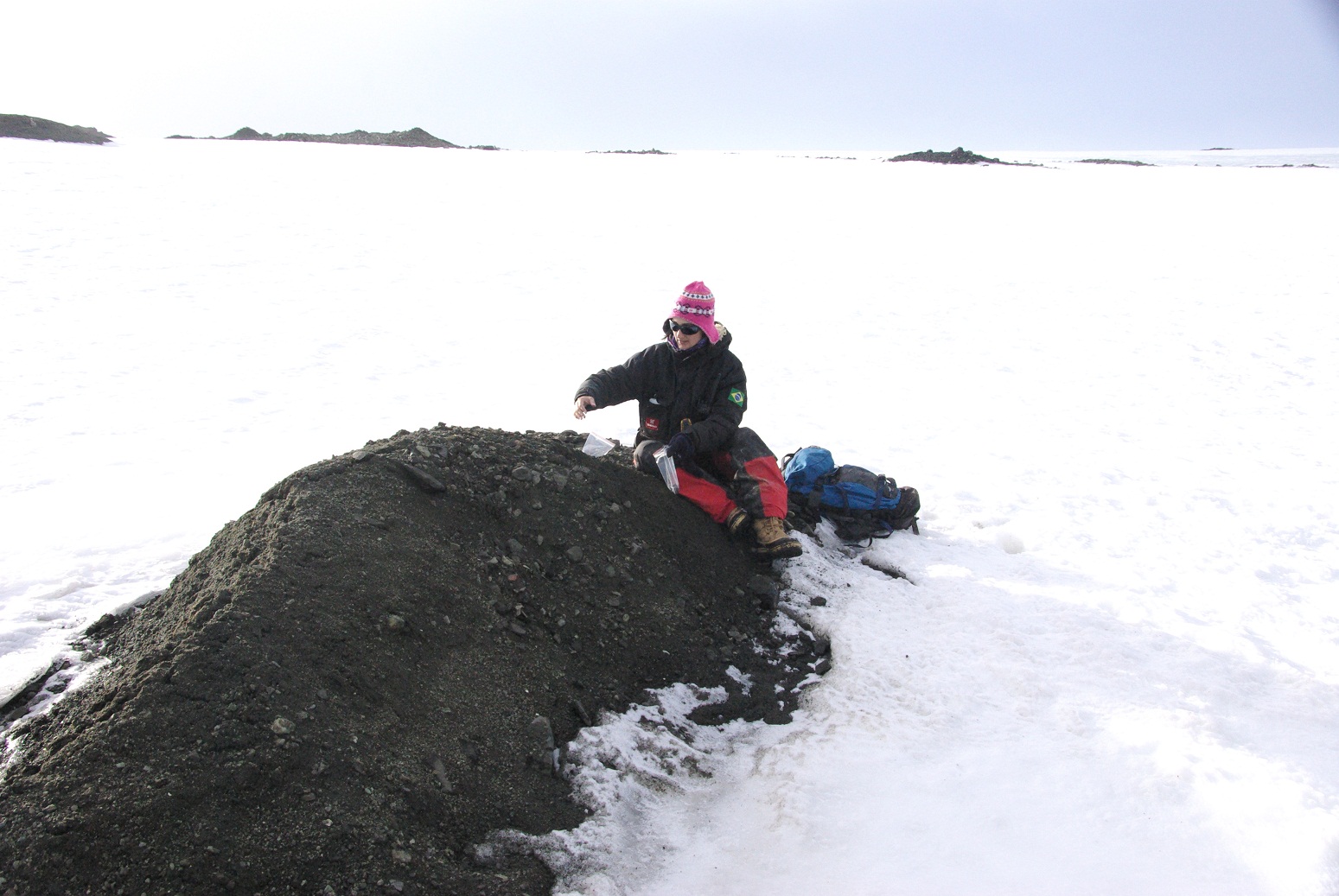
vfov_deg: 38.3
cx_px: 670
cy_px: 448
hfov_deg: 54.8
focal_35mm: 35
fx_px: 1292
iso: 1600
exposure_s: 1/1000
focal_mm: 23.13
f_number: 9.5
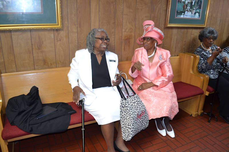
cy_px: 76
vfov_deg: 47.9
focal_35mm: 27
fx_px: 172
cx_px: 114
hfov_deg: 67.4
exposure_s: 1/60
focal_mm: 18
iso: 1250
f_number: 3.5
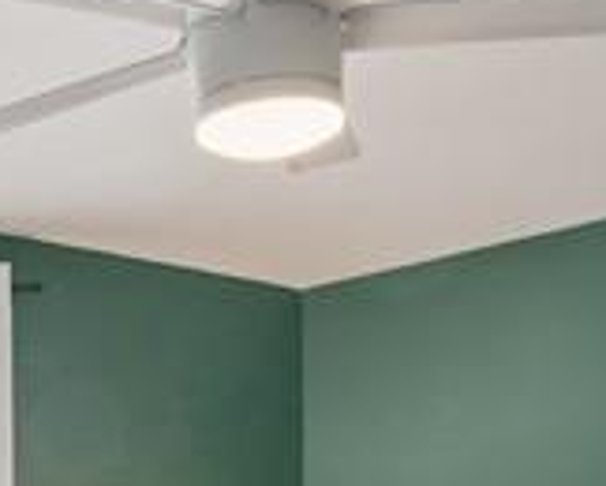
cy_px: 703
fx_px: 1580
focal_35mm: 88
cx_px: -22
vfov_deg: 16.2
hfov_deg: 20.9
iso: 250
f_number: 11
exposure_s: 1.3
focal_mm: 14
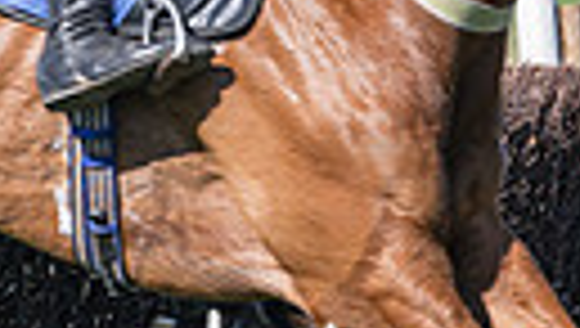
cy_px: 43
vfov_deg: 2.0
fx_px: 9349
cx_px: 282
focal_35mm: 607
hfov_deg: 3.6
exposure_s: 1/1600
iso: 200
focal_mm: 73
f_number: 4
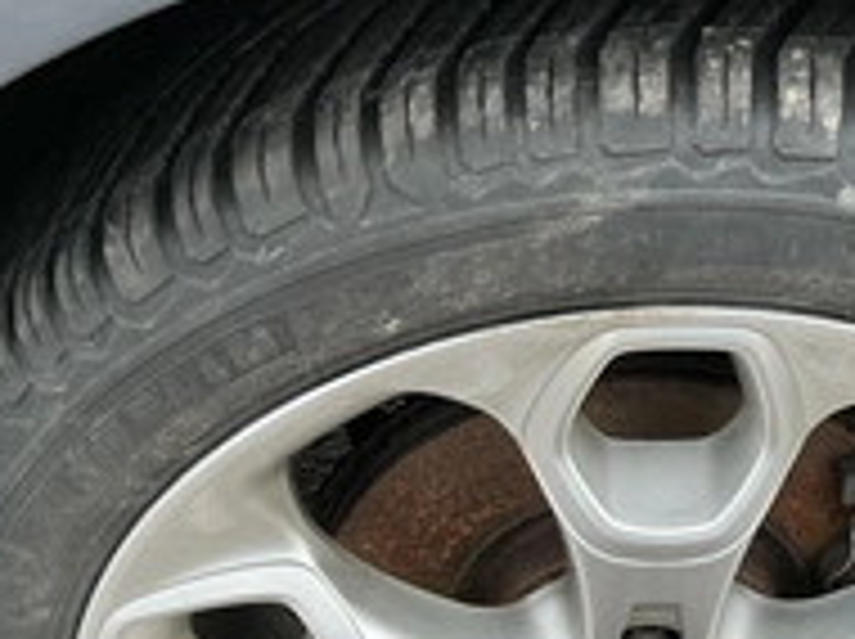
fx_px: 1455
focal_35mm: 59
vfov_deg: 24.2
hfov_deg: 32.0
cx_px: 662
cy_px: 554
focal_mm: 3
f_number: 1.8
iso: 64
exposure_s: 1/122
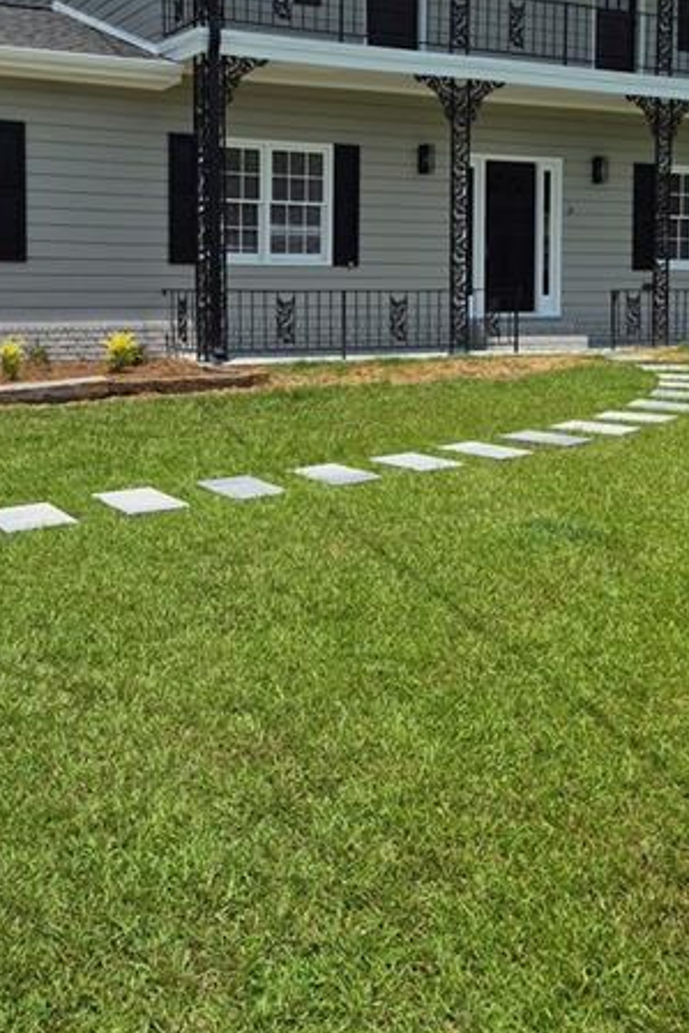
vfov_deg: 46.7
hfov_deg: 32.6
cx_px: 309
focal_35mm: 41
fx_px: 1176
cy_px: 346
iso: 64
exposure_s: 1/7696
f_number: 1.8
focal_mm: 5.4
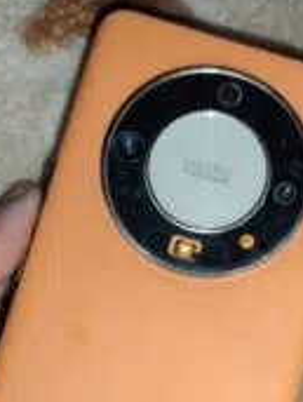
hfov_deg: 26.2
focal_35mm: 56
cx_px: 171
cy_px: 346
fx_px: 651
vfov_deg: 32.9
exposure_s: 1/50
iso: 173
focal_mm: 5.25
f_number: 1.75
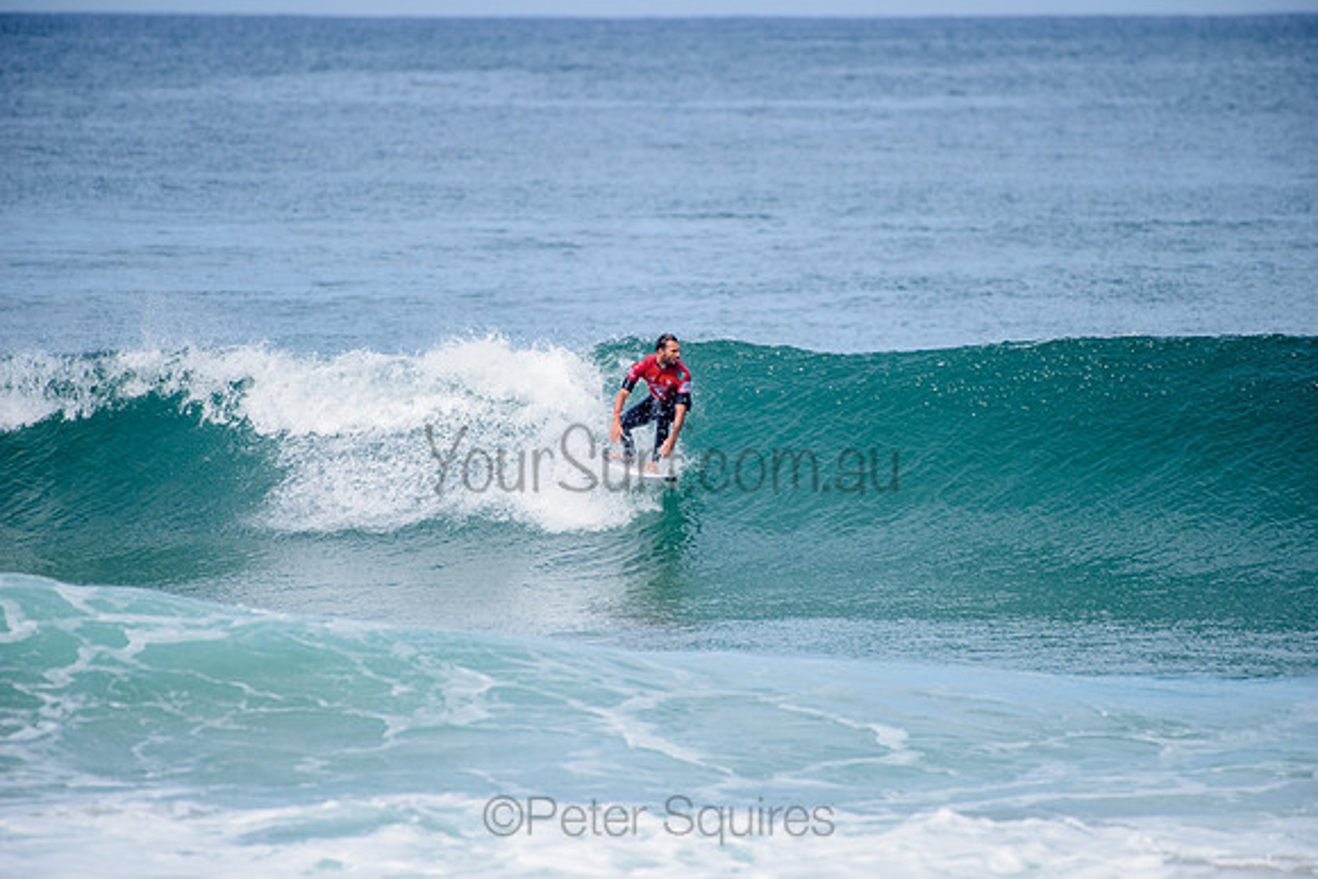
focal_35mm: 500
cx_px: 659
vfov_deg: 2.8
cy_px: 440
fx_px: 18309
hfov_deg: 4.1
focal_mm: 500
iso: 250
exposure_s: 1/2000
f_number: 5.6
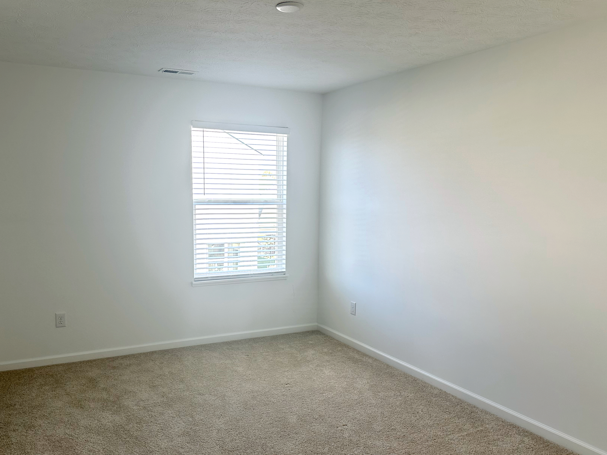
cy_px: 268
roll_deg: -0.3
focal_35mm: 30
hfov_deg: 59.8
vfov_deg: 46.6
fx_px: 526
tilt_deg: -8.4
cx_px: 264
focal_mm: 6.86
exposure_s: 1/195
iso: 80
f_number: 1.78
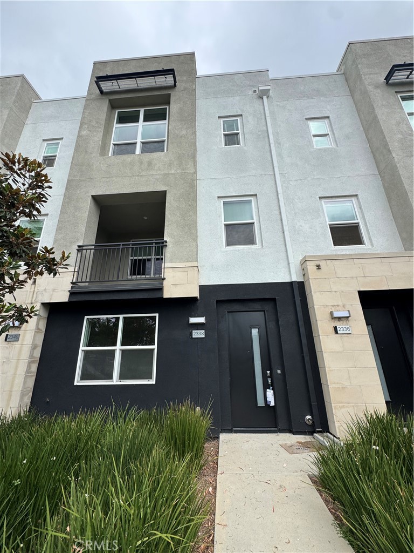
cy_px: 276
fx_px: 223
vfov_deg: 102.1
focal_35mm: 14
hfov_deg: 85.7
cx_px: 207
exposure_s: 1/1395
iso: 50
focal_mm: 2.22
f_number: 2.2
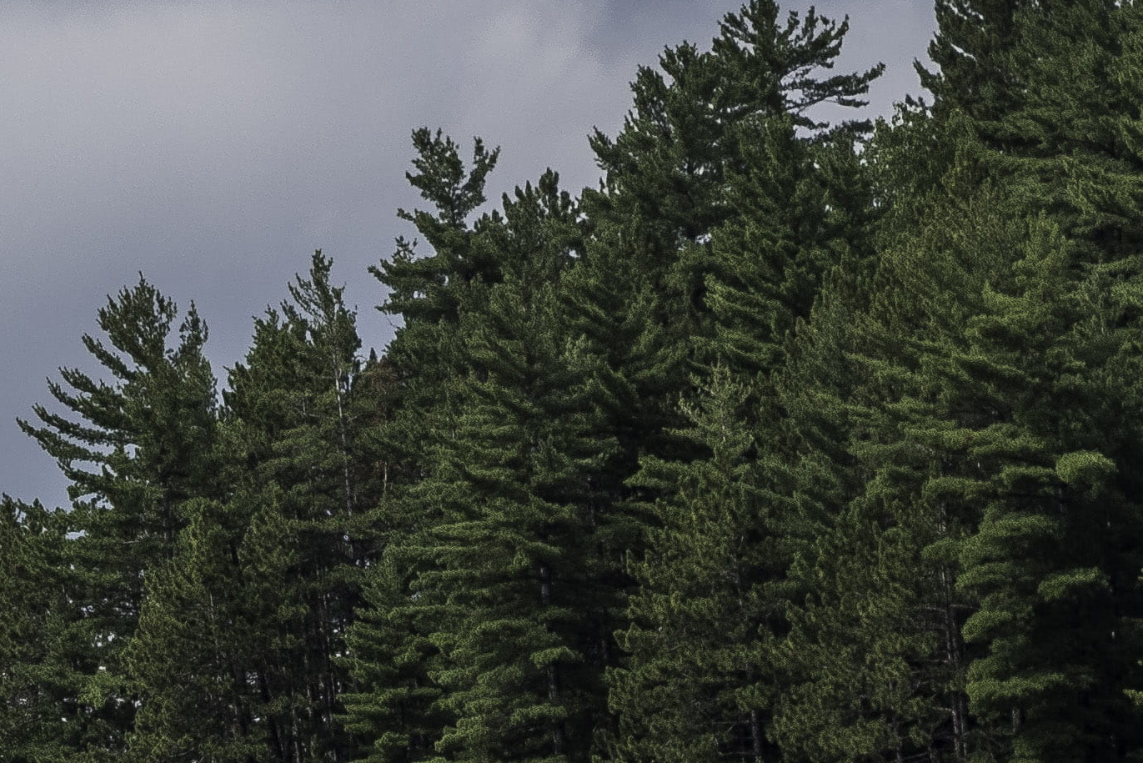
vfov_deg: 3.7
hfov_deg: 5.4
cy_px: 1077
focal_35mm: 373
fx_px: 11846
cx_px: -1342
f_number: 11
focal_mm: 85
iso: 400
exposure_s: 1/500
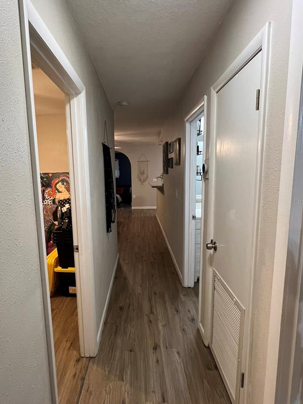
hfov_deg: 70.6
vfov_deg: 87.8
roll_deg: +2.9
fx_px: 210
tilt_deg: -8.1
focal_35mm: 18
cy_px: 201
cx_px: 117
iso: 320
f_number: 1.8
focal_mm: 1.57
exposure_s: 1/60
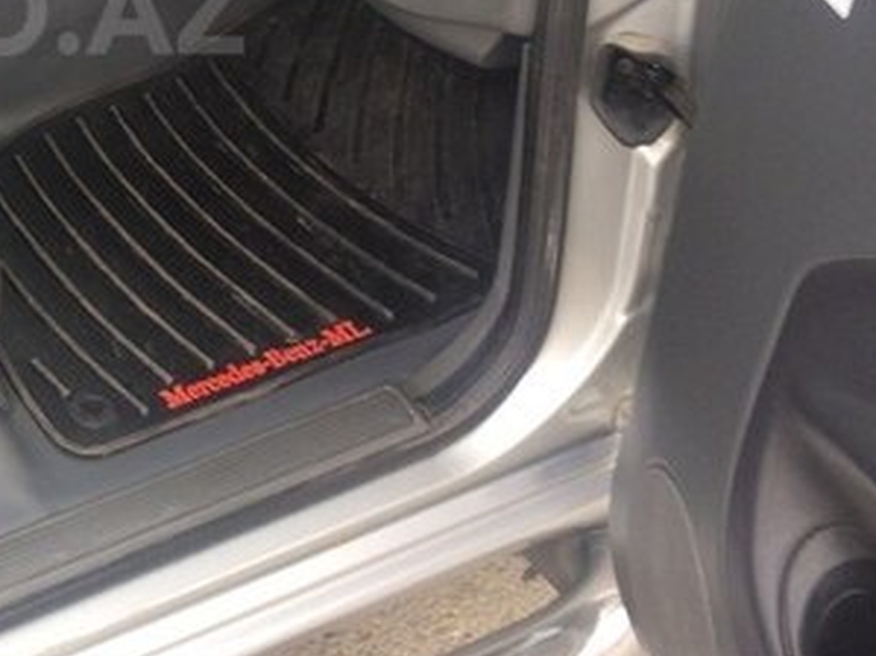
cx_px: -56
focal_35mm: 64
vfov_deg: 22.1
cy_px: 10
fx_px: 1619
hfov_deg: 28.0
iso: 50
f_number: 2.2
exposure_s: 1/100
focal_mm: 4.15
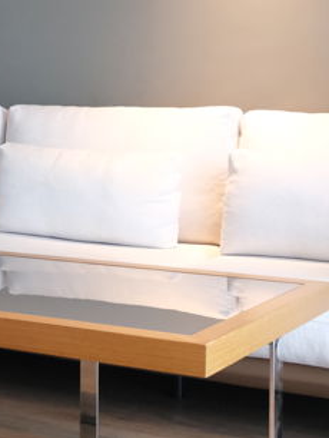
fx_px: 1139
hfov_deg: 16.2
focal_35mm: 90
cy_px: 123
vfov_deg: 21.6
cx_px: 33
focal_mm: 18.6
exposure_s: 1/60
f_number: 7.1
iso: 4000
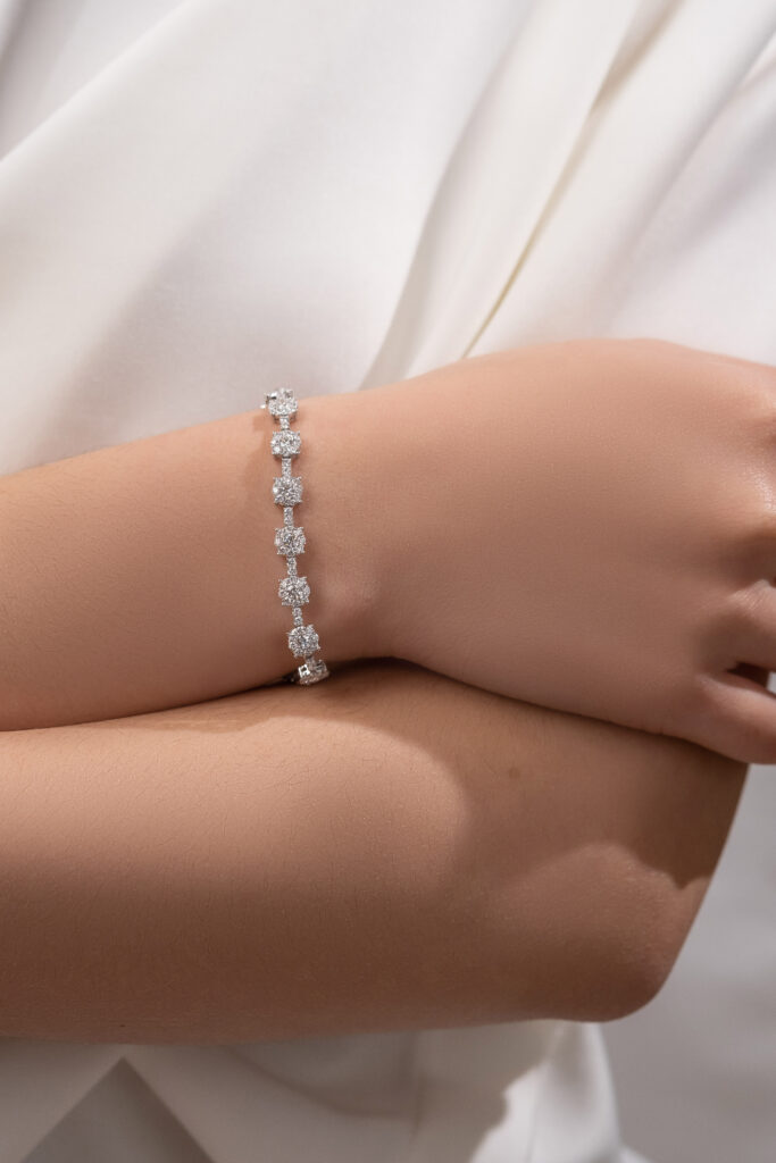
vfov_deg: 22.6
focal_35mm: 90
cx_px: 388
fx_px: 2909
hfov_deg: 15.2
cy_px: 582
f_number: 5.6
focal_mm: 60
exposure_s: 1/125
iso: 500
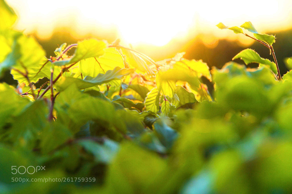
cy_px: 97
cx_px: 146
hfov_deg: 15.2
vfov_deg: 10.1
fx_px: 1094
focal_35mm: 135
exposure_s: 1/160
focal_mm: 90
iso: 160
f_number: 5.6
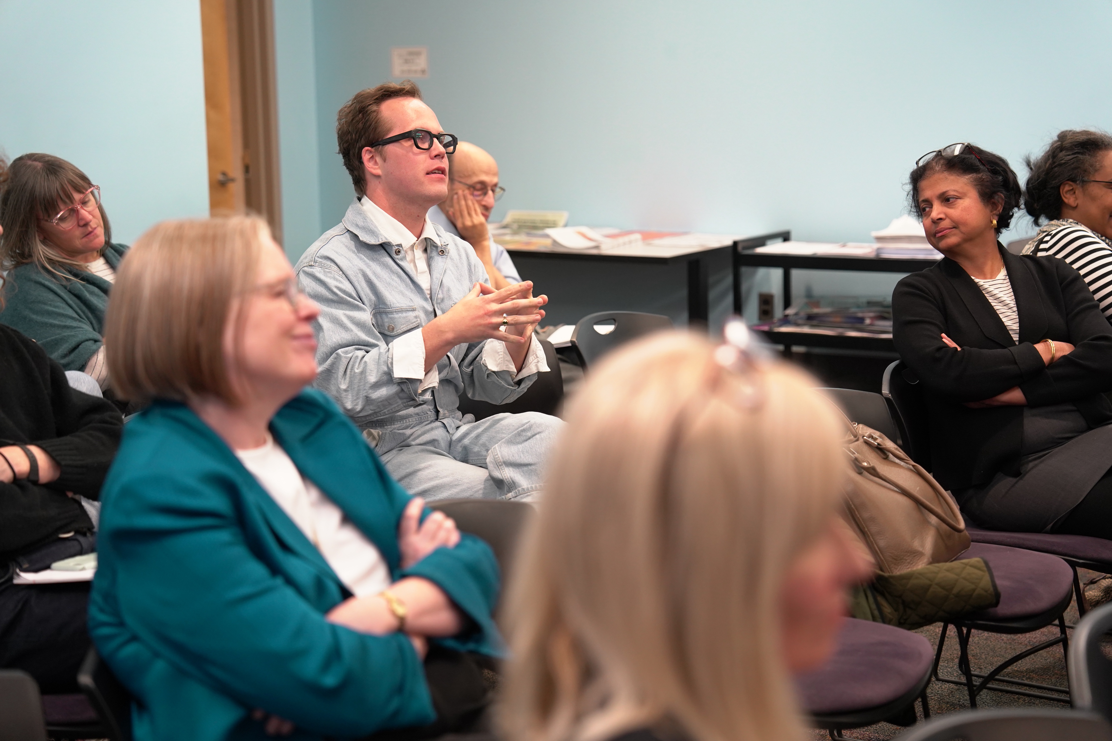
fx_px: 2162
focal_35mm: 70
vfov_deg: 19.5
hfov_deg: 28.8
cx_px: 556
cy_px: 370
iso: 1600
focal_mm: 70
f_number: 2.8
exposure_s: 1/125
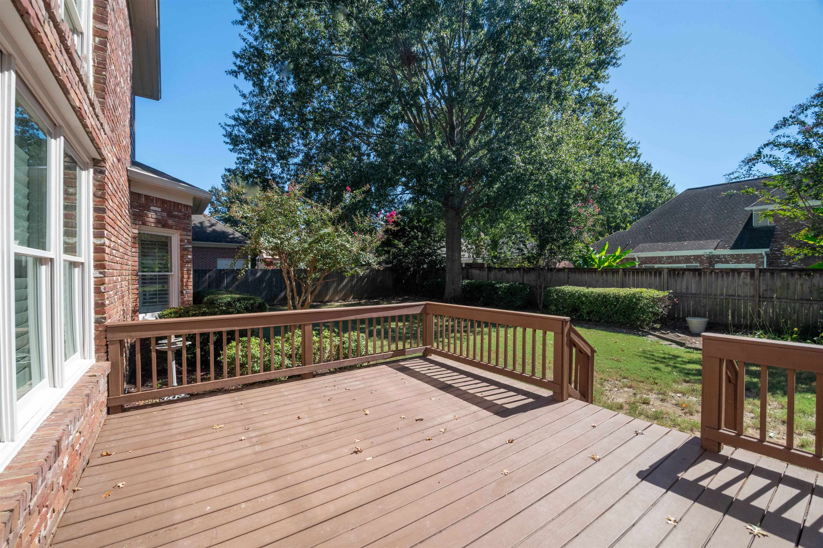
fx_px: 343
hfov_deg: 100.4
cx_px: 412
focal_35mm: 15
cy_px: 274
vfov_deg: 77.3
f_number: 11
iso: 400
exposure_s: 1/200
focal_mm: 15
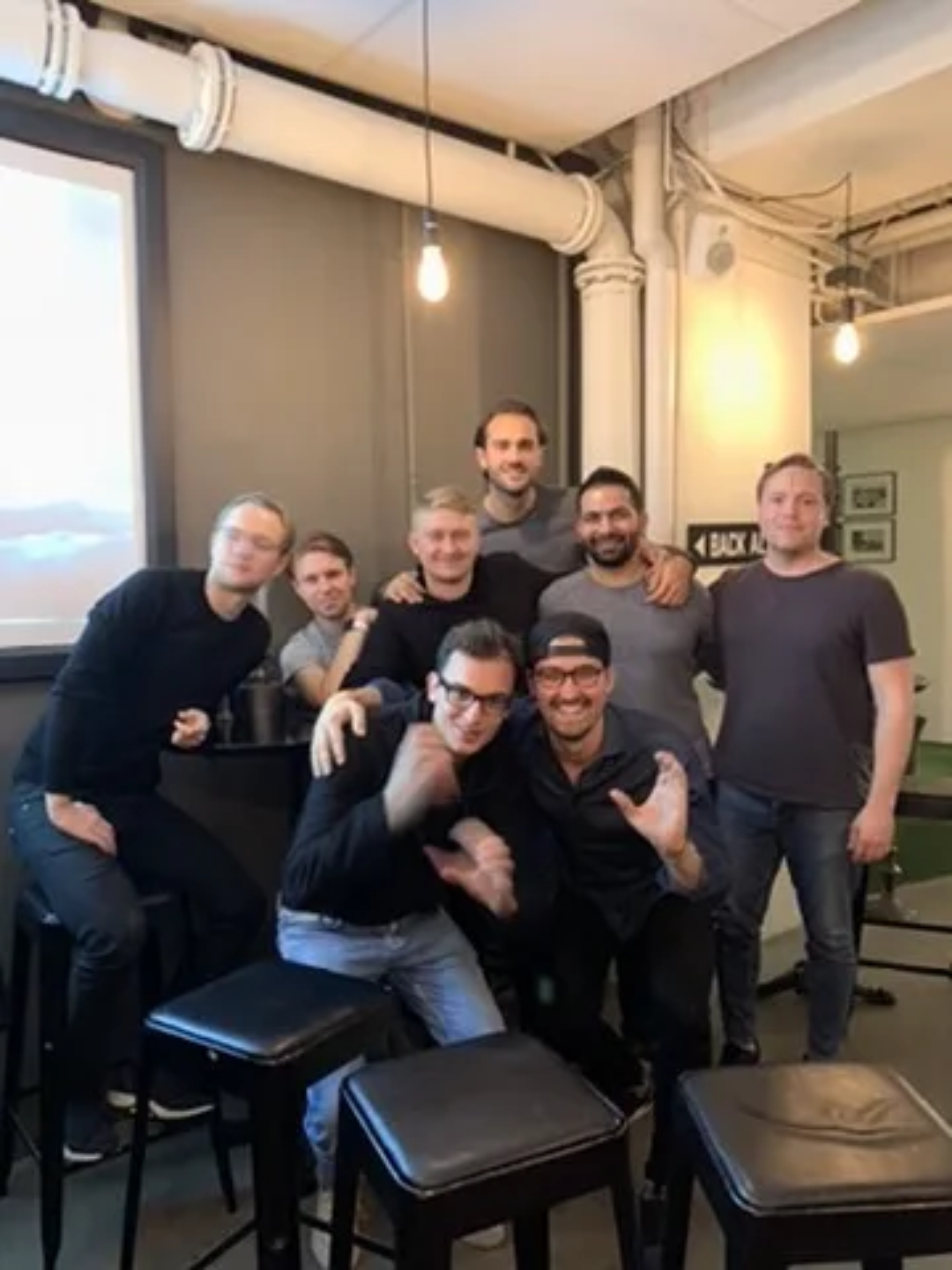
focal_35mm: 26
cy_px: 635
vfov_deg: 67.3
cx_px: 476
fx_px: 953
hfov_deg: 53.1
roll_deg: +1.5
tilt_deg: -1.6
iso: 640
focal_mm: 4.25
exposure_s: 1/4
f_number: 1.8
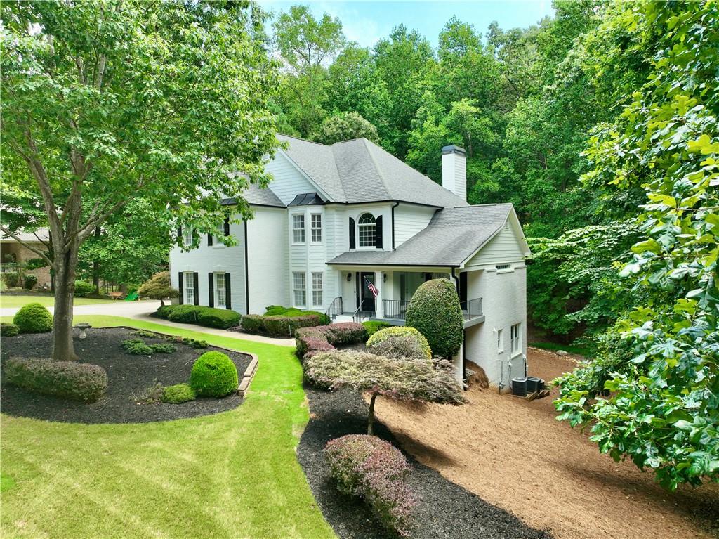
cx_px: 360
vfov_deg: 56.8
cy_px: 270
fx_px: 498
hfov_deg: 71.6
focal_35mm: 24
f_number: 2.8
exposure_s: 1/1000
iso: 340
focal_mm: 12.29
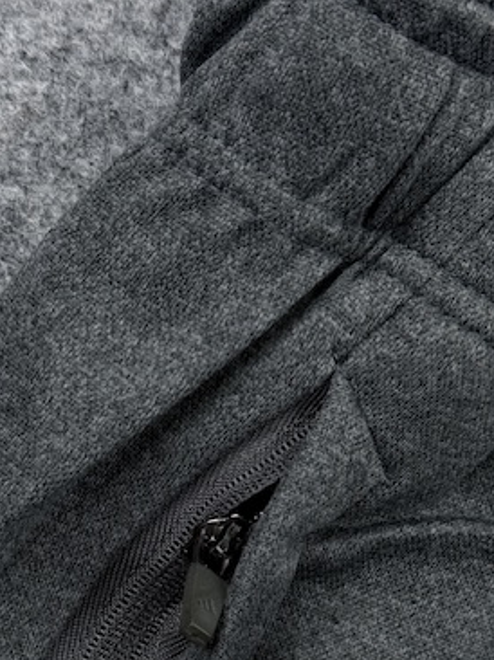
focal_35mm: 84
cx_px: 229
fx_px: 1600
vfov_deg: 23.2
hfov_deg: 17.5
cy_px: 454
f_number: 1.78
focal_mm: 6.76
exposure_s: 1/121
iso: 50
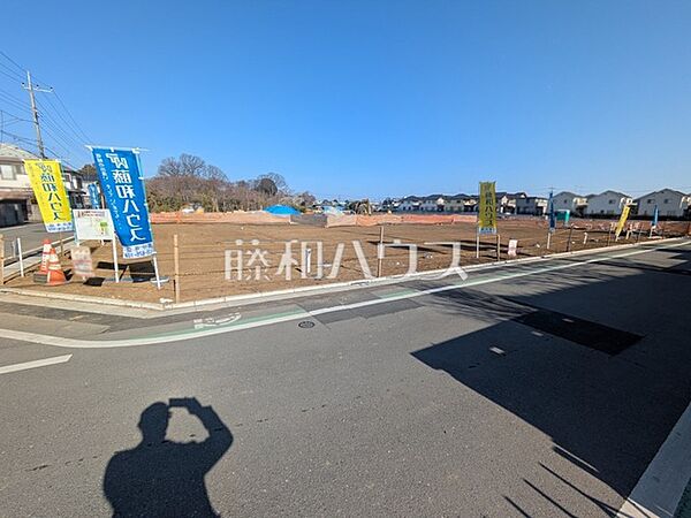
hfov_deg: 102.1
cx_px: 346
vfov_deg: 85.7
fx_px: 279
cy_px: 259
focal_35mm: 14
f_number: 2.2
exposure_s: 1/1553
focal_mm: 1.83
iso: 45
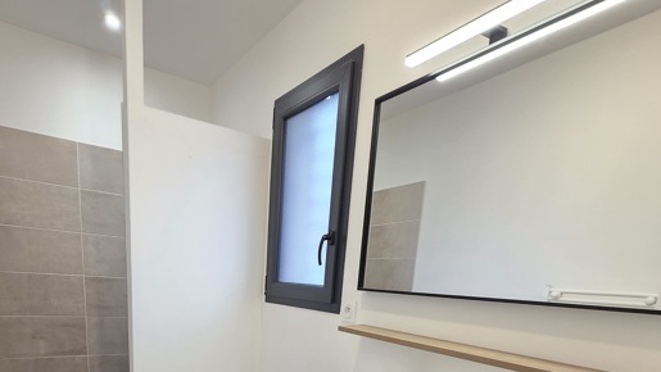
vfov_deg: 44.3
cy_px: 368
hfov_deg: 80.8
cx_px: 288
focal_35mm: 22
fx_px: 386
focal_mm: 2.2
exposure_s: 1/100
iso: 200
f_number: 1.9
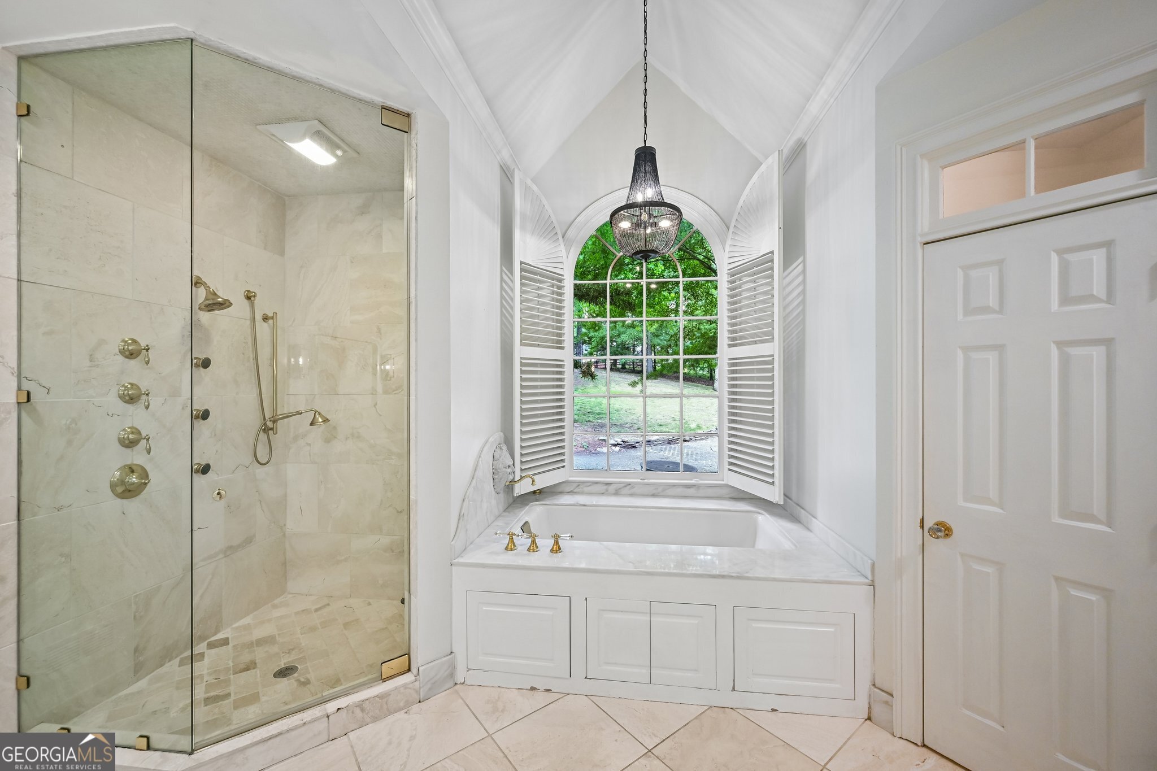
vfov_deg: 81.2
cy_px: 386
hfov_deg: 104.3
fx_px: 450
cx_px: 578
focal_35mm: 14
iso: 320
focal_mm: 14
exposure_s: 1/15
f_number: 8
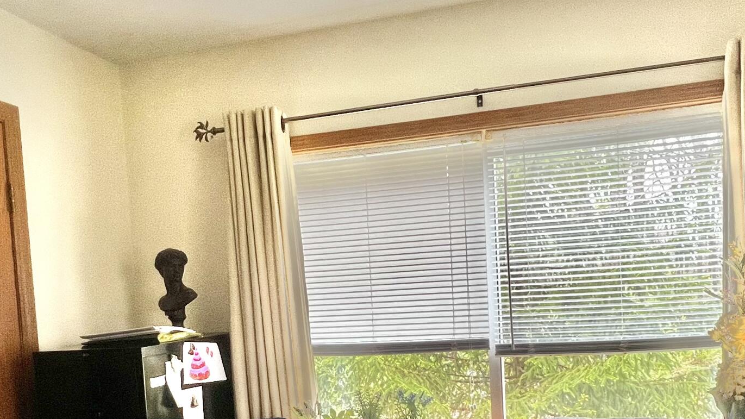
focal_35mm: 31
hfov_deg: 62.6
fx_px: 612
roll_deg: +2.9
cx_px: 377
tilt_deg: -3.6
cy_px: 342
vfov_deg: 36.4
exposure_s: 1/99
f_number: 1.8
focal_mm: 1.57
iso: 100
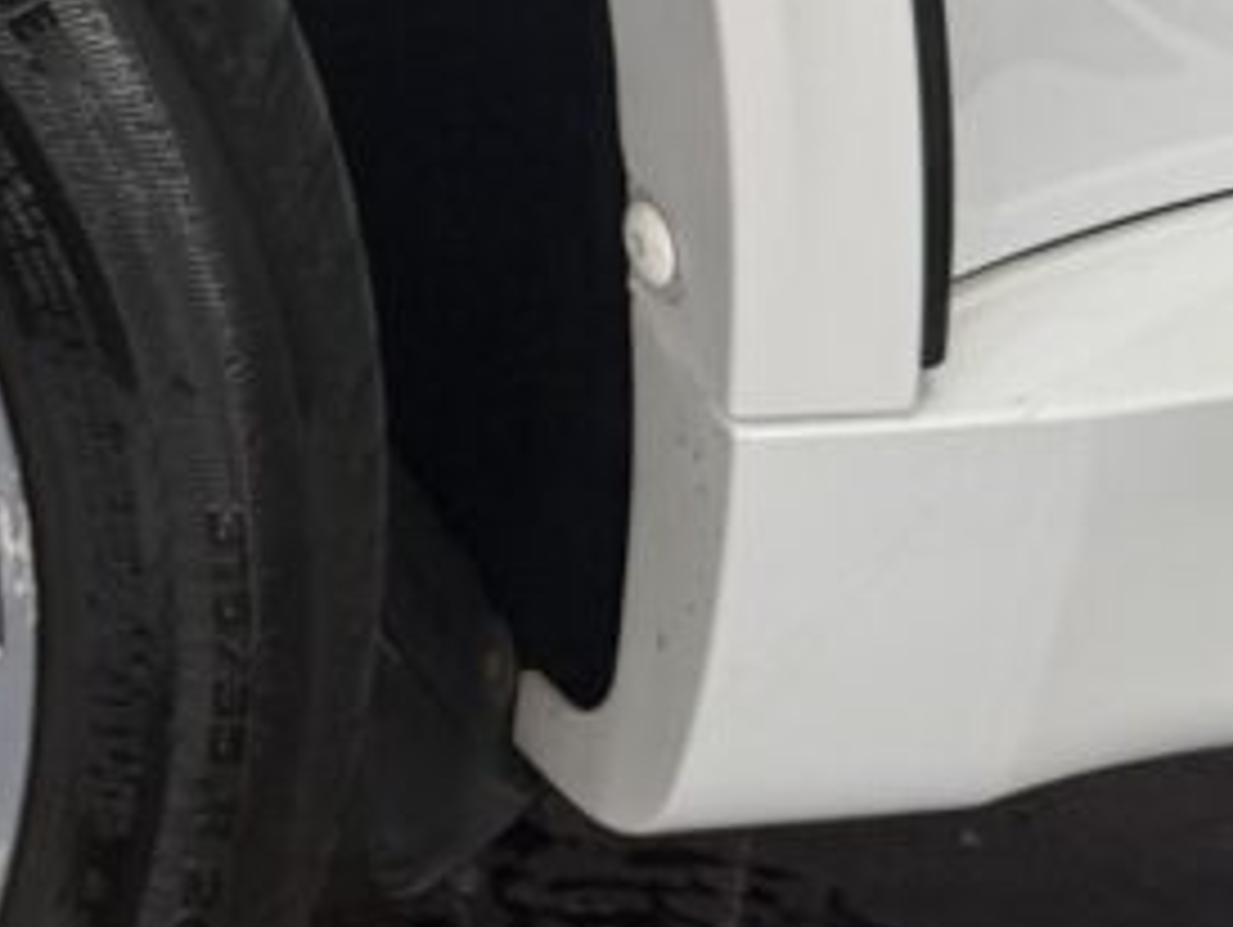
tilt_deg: -23.2
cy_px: -554
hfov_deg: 12.5
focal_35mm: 140
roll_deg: +0.6
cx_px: -1179
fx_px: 4991
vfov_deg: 10.2
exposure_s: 1/100
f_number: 1.78
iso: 64
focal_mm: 6.76
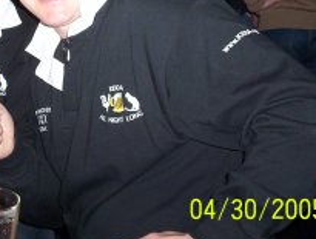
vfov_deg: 19.7
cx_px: 48
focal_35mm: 74
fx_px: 678
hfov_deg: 25.6
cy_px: 34
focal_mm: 4.99
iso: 140
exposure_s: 1/60
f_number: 4.5
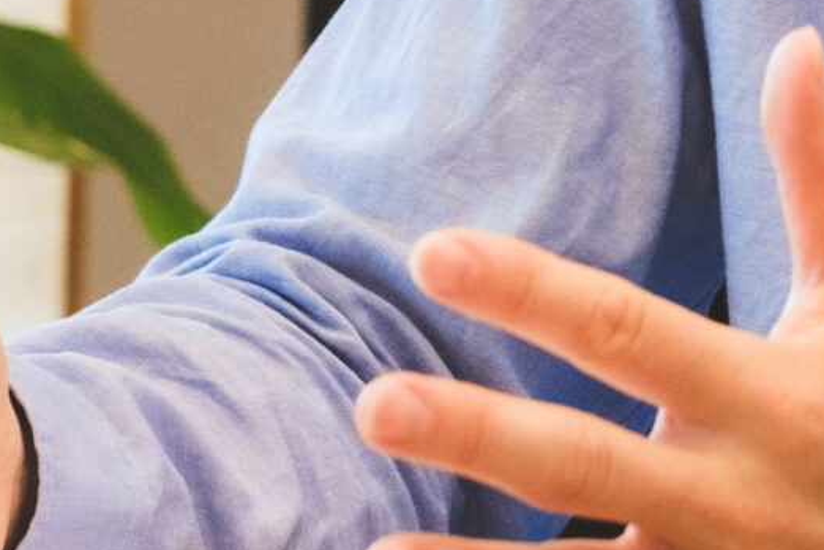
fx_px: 9429
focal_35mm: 412
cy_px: -546
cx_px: 666
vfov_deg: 3.3
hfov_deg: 5.0
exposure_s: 1/125
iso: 1600
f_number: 4.5
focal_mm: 56
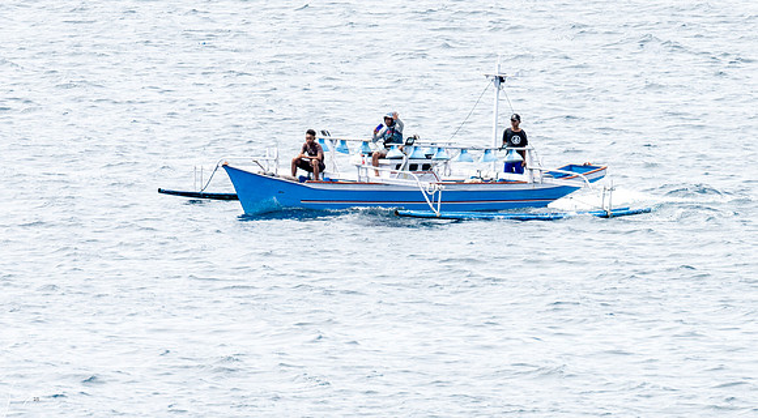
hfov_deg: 2.2
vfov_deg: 1.2
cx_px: 366
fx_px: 20191
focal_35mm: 1009
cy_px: 214
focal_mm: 400
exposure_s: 1/500
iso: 125
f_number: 8
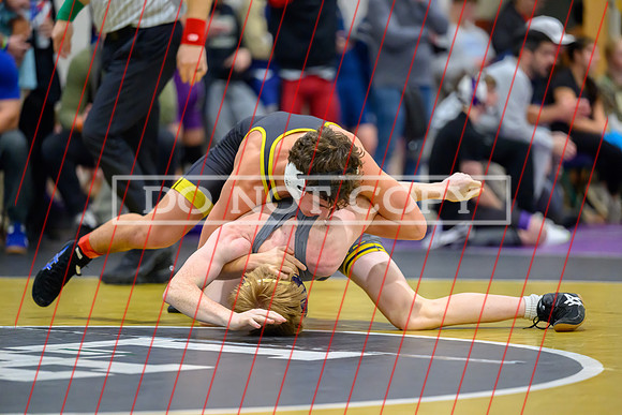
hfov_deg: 11.4
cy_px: 208
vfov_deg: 7.6
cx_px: 311
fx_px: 3111
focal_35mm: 180
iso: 6400
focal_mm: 180
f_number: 2.8
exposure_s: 1/640
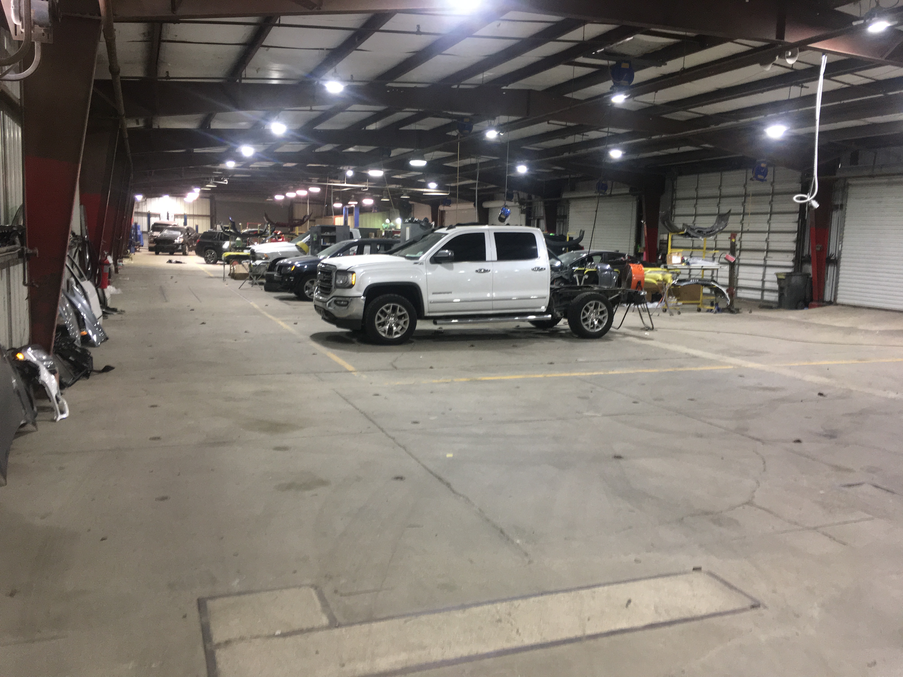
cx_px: 452
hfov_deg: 61.7
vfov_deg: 48.2
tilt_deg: -6.3
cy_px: 338
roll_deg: -2.5
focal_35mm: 29
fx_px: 756
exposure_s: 1/30
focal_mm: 4.15
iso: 80
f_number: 2.2
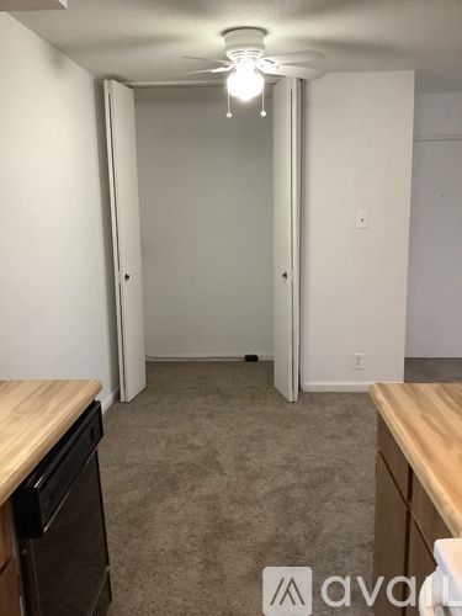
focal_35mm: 31
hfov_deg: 45.4
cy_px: 308
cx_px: 231
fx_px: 552
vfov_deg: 58.4
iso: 400
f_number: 2.4
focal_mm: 3.3
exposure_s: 1/40
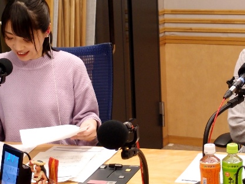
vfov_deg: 15.9
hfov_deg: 21.0
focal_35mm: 93
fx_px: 658
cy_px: 62
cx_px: 150
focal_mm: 12.88
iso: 200
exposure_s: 1/80
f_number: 2.1
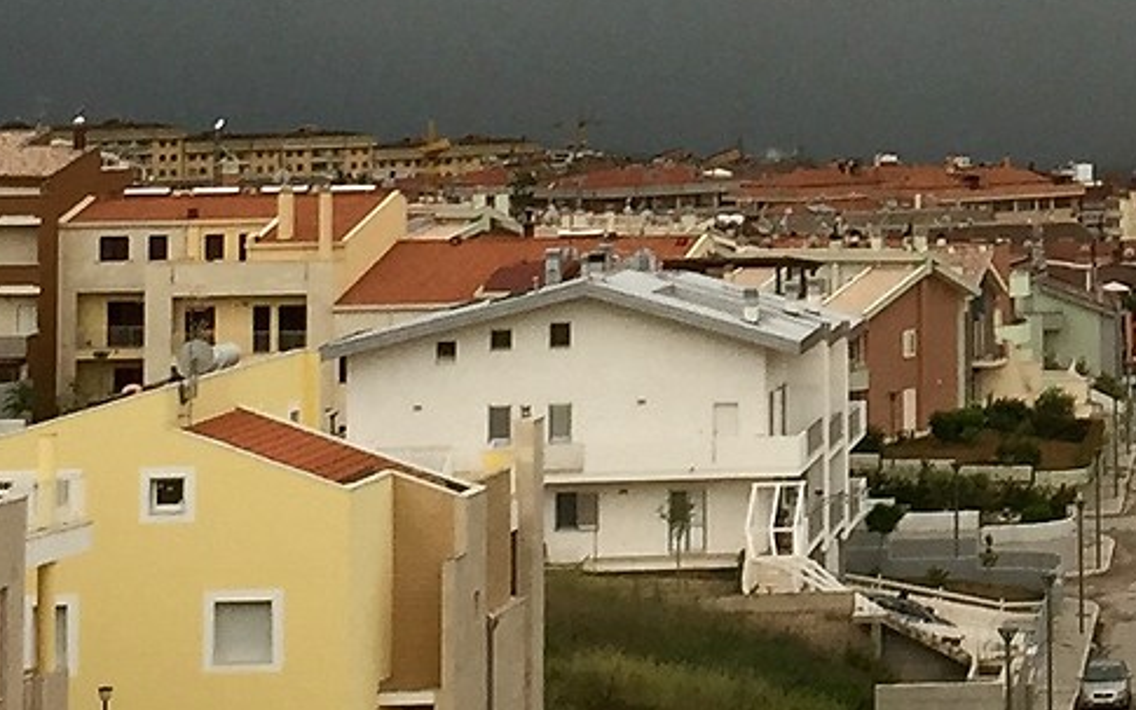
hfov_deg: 13.1
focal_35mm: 152
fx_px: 4705
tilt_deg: +3.9
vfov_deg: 8.5
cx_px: 1600
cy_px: -232
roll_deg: +0.8
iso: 32
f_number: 2.2
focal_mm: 4.15
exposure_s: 1/120
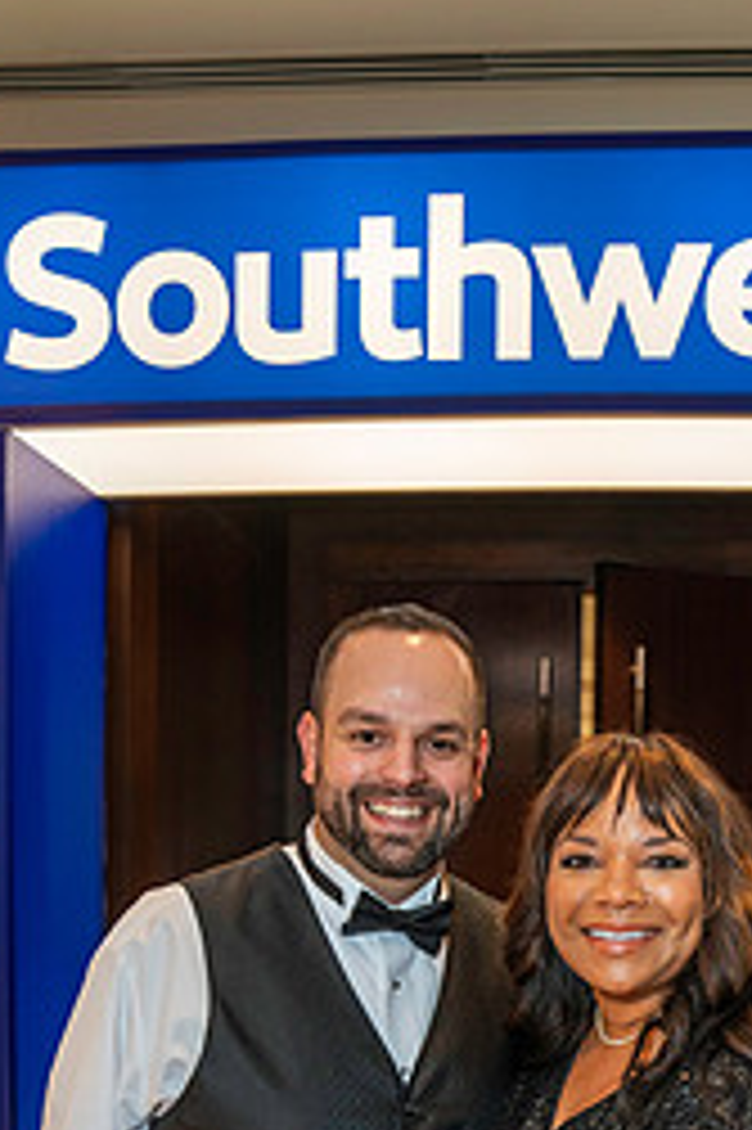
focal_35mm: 43
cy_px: 986
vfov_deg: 42.3
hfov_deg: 30.8
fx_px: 1349
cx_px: 536
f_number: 3.5
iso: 2000
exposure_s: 1/125
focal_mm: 24
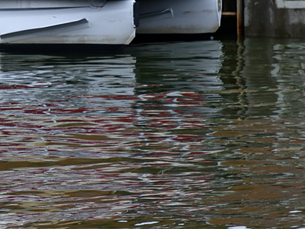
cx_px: -68
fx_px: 2987
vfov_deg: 4.4
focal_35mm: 339
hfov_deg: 5.8
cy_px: -29
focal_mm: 80
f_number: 5
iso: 200
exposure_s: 1/200
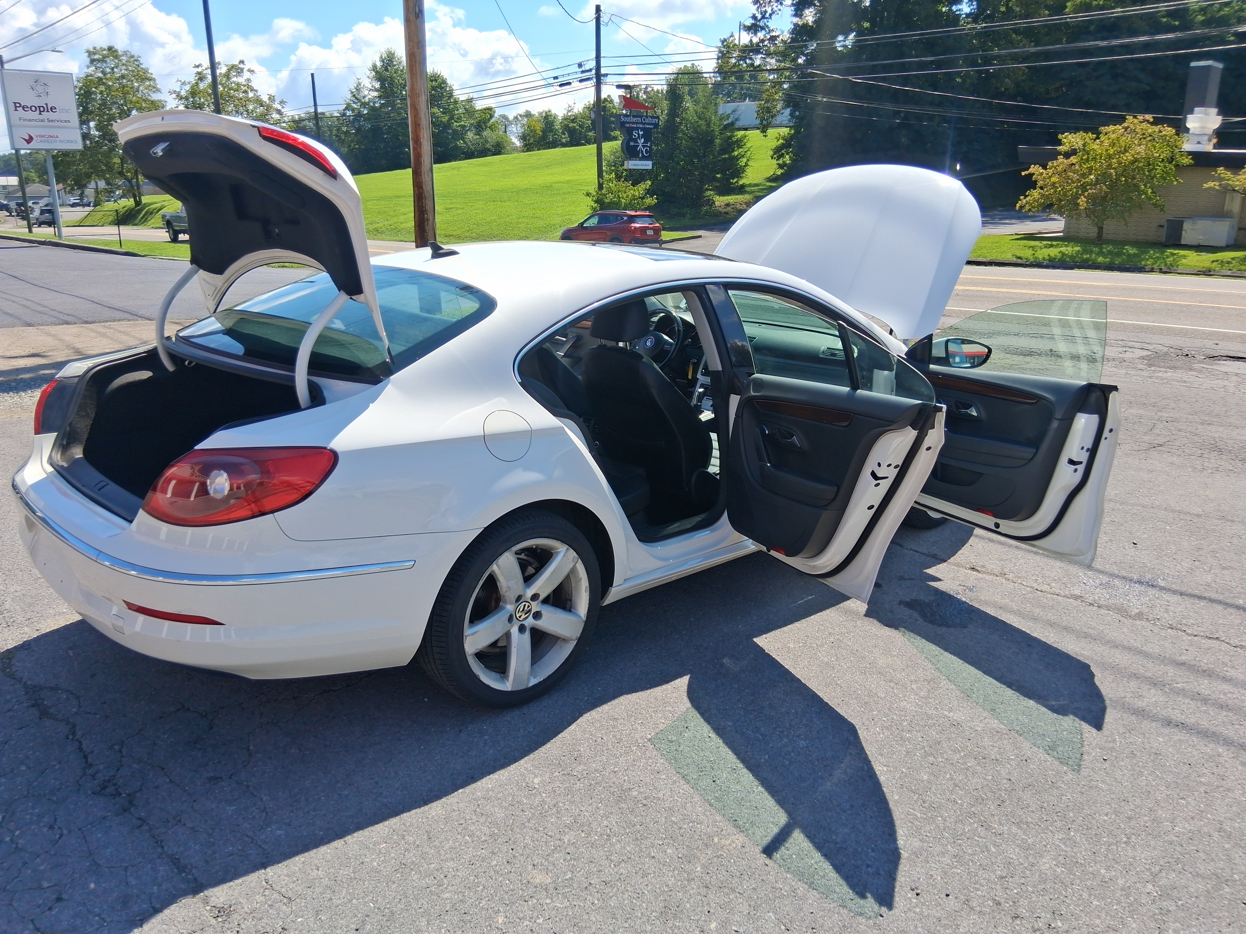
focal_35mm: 26
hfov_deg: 67.3
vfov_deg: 53.1
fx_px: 936
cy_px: 467
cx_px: 623
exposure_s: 1/678
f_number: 1.8
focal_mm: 3.98
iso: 25
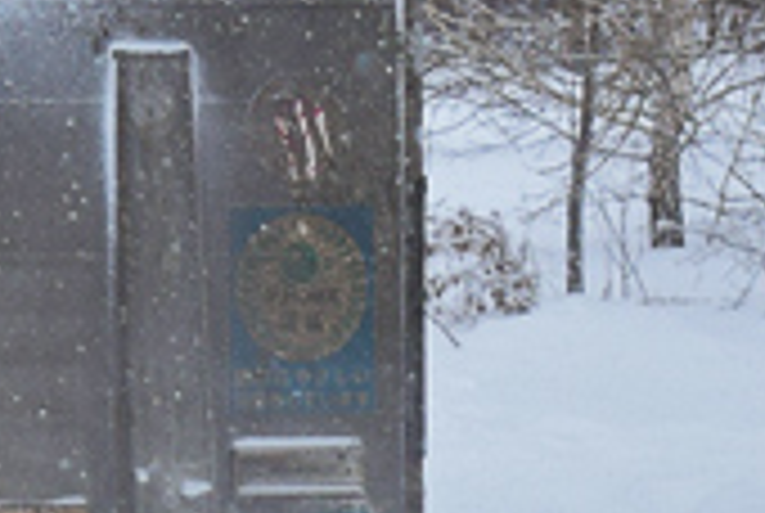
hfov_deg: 5.4
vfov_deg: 3.7
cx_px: -1008
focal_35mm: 370
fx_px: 7866
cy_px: -171
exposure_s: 1/800
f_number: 6.3
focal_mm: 35
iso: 400
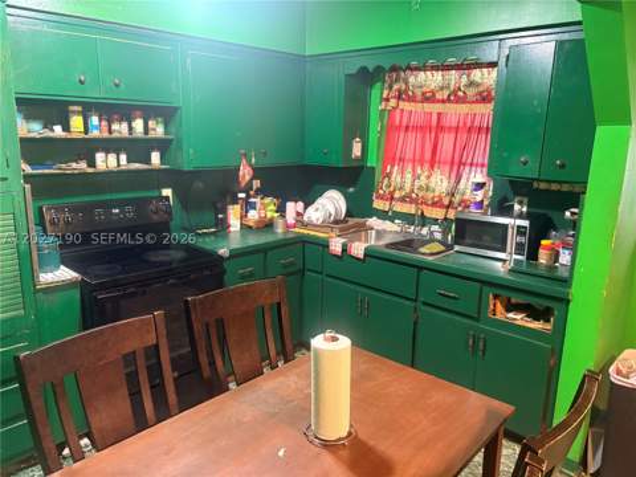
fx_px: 478
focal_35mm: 26
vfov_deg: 53.1
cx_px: 318
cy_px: 238
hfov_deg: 67.3
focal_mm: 5.96
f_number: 1.6
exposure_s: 1/30
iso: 500
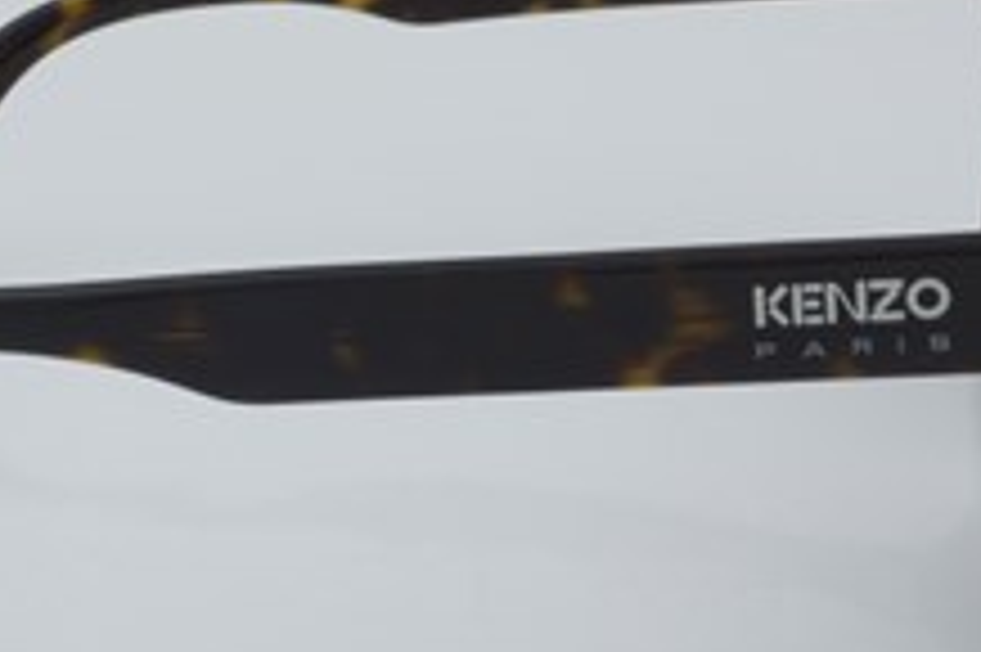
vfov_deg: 11.0
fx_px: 3374
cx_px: 351
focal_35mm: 124
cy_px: 270
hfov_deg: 16.5
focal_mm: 45
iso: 100
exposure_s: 1/3
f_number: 32
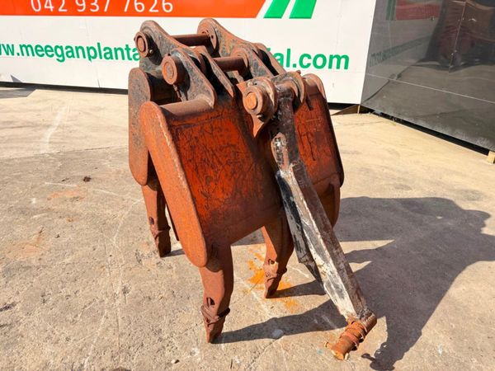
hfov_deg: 71.6
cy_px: 186
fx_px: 343
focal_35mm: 24
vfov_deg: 56.8
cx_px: 248
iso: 100
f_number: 1.78
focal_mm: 6.76
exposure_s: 1/1361
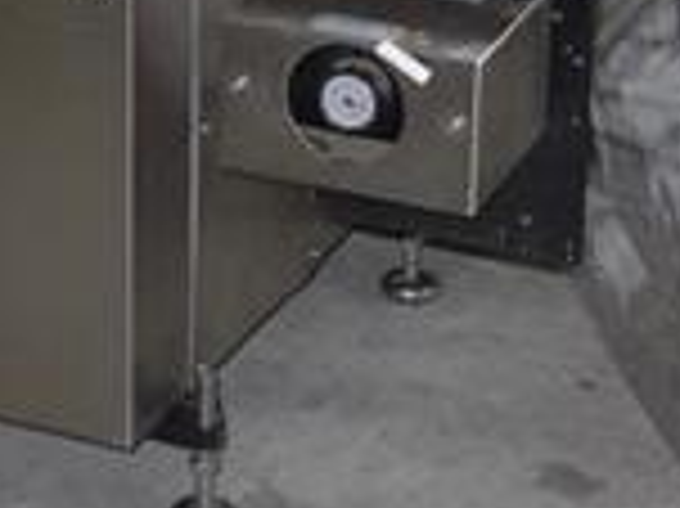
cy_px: -355
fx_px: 3003
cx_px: -9
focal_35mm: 153
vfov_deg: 9.3
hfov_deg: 12.7
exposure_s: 1/125
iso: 320
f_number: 4.1
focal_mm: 18
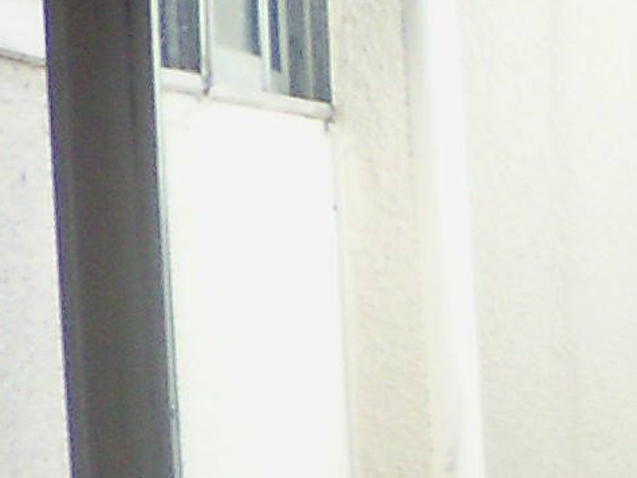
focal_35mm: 261
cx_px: 2077
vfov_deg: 5.6
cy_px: 713
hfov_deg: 6.7
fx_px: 4802
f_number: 2.9
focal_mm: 5.7
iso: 80
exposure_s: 1/40
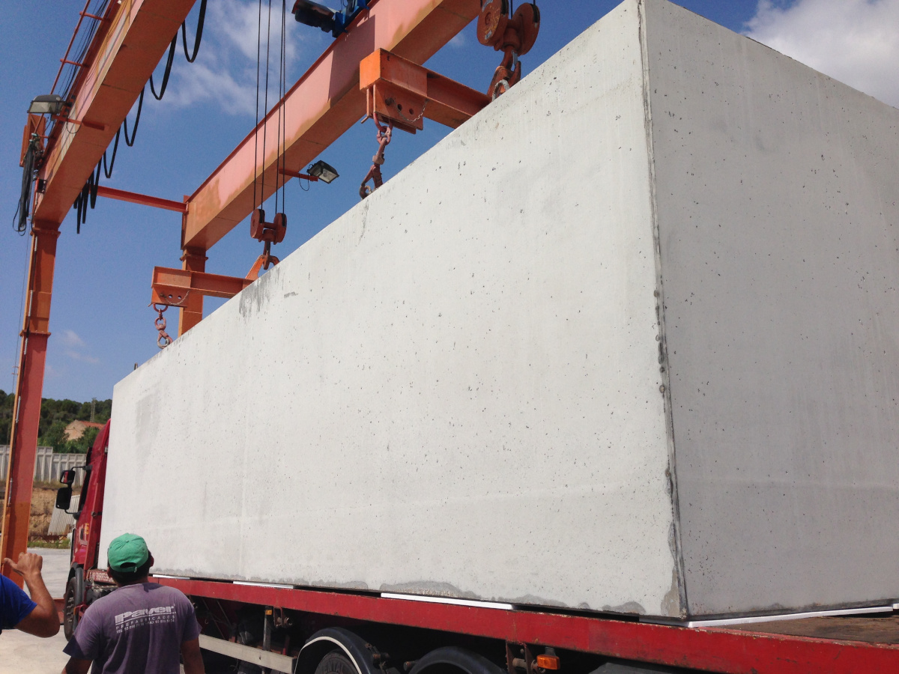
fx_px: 857
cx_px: 450
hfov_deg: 55.4
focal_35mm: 33
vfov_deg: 42.9
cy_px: 337
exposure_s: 1/3623
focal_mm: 4.12
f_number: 2.4
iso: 50
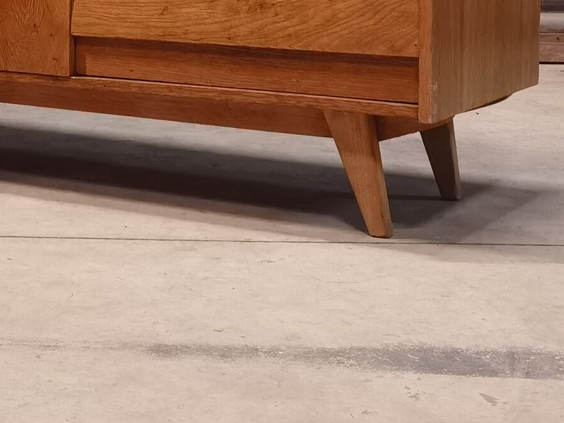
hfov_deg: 21.3
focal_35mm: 90
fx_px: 1467
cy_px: -20
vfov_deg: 16.0
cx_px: 58
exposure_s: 1/20
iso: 1000
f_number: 1.9
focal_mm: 6.71
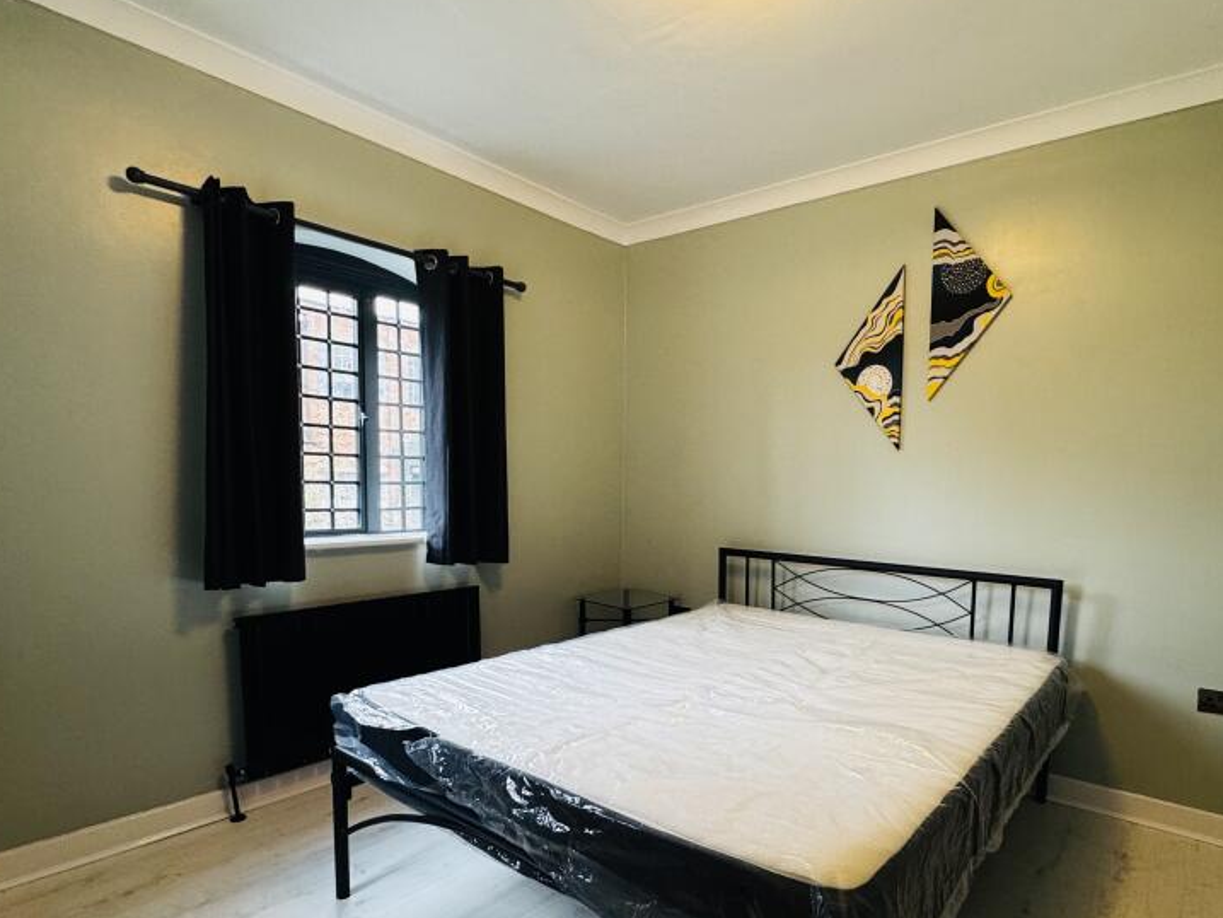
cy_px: 549
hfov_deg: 81.4
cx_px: 686
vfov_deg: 65.4
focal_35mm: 20
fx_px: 707
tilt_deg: -5.9
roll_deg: -1.3
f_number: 2.2
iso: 200
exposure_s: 1/50
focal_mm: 2.22
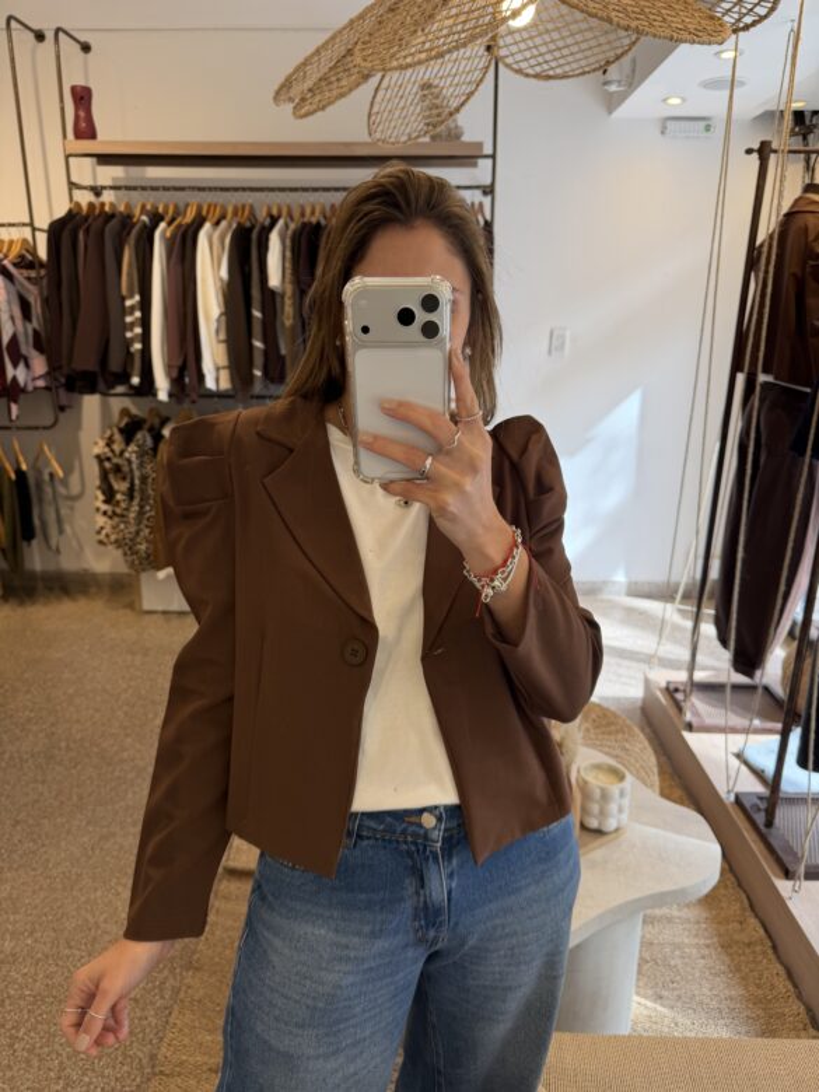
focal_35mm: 24
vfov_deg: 71.6
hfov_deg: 56.8
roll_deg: -0.9
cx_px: 410
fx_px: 757
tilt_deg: -14.3
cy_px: 546
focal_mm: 6.76
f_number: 1.78
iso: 50
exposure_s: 1/100
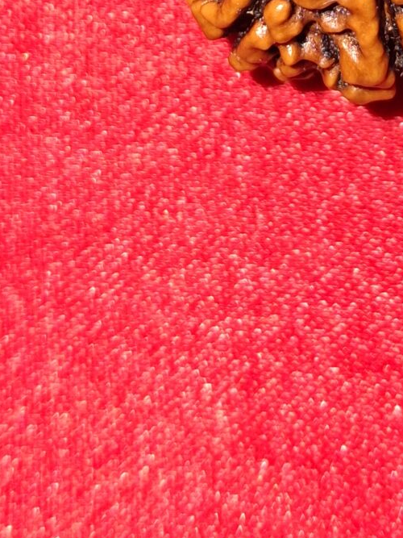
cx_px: 356
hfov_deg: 15.2
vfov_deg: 19.2
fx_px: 1491
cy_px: -123
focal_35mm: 96
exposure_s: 1/100
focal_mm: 4.69
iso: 32
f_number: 1.8
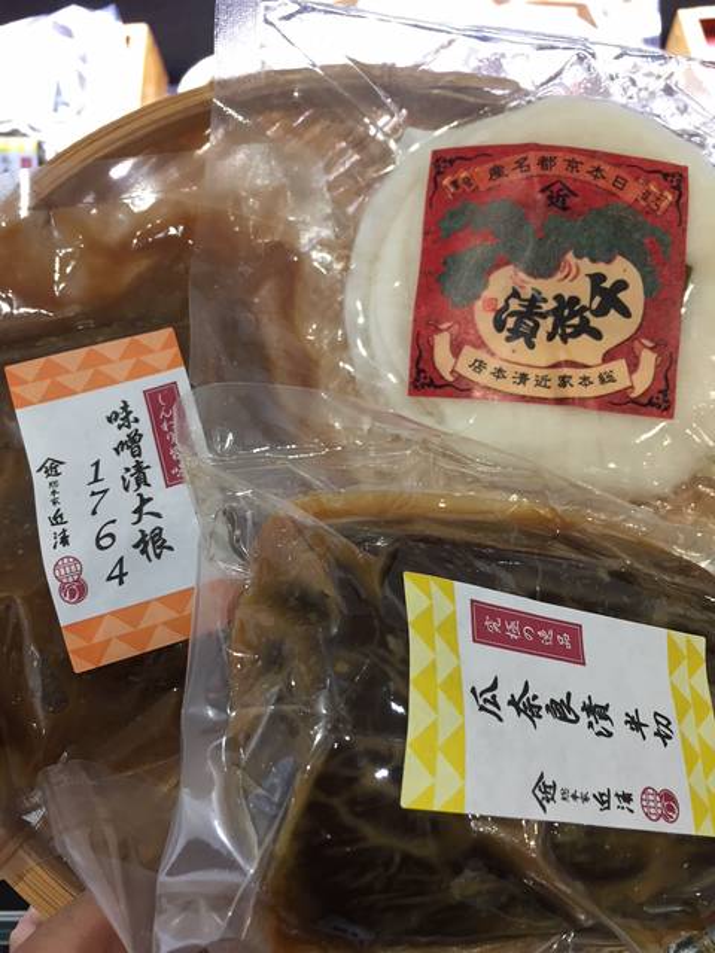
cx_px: 358
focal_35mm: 29
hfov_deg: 48.2
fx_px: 799
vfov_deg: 61.7
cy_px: 476
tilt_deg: -65.7
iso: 64
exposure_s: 1/30
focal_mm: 4.15
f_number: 2.2
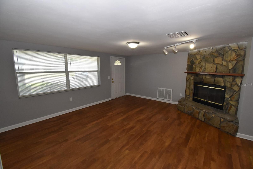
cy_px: 84
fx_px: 105
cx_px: 126
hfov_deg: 100.4
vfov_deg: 77.4
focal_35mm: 15
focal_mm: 10
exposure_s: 1/60
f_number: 8
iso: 1600
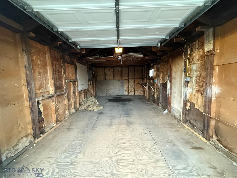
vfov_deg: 85.7
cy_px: 89
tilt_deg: -5.5
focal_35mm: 14
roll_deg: +0.6
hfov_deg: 102.1
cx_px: 118
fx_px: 96
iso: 800
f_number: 2.2
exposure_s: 1/60
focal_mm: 2.22
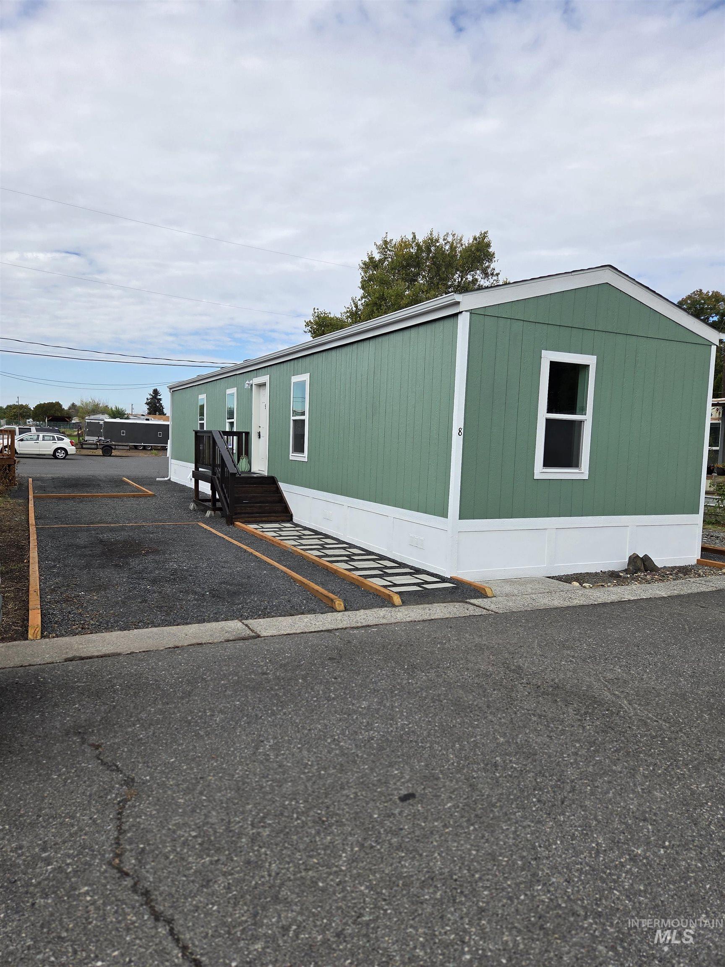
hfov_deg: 58.9
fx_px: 642
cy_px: 484
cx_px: 362
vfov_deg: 73.9
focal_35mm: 23
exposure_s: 1/3871
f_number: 1.8
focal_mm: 5.4
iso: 80
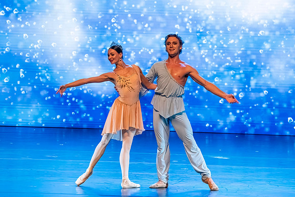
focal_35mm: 375
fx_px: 3071
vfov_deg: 3.7
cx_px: 127
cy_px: 86
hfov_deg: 5.5
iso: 6400
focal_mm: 306
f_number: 5.6
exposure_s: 1/400
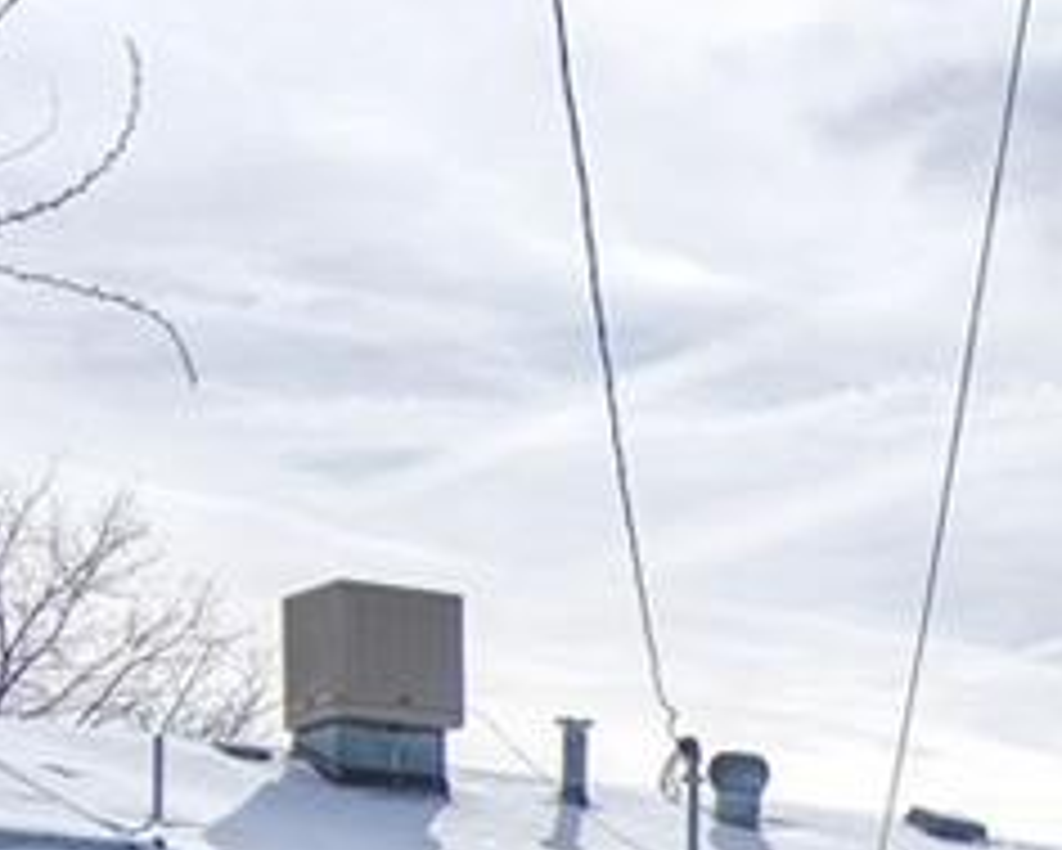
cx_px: 1575
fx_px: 3207
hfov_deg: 17.1
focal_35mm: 102
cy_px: 1345
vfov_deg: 14.0
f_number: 4
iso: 500
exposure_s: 1/6400
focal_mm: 16
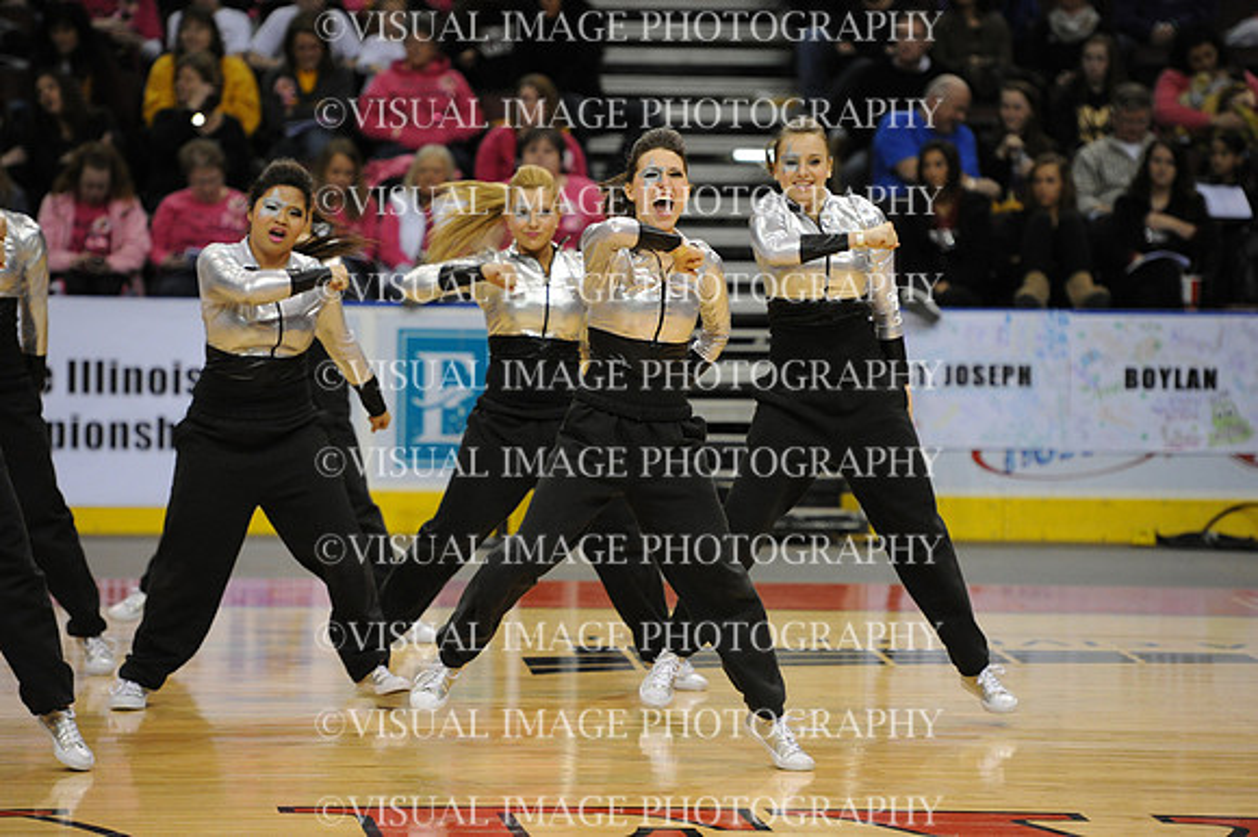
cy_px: 418
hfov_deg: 12.1
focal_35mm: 170
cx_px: 629
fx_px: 5937
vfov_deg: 8.1
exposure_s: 1/640
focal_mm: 170
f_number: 3.2
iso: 5000
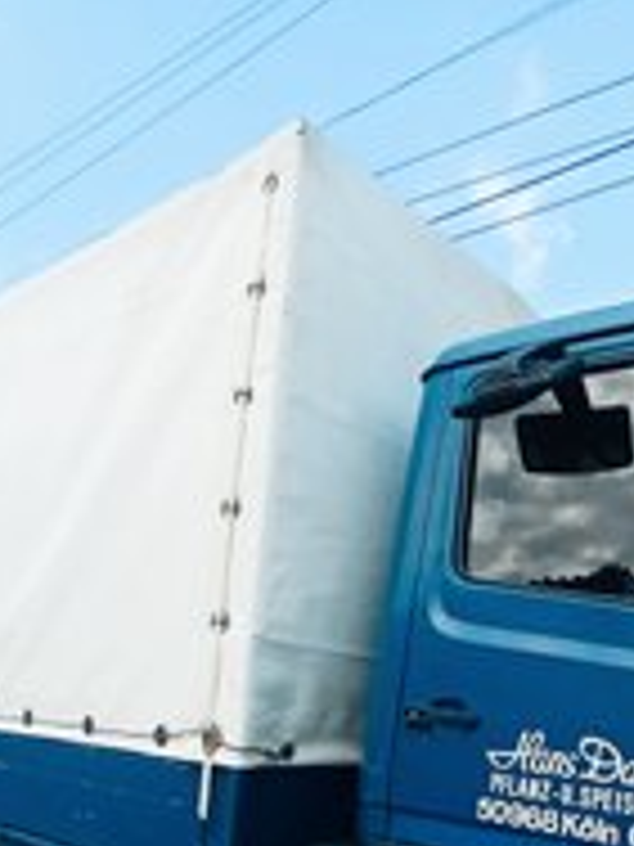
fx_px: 830
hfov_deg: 41.7
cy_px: 666
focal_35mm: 34
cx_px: 369
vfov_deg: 50.9
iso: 50
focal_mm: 1.65
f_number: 2.2
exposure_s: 1/817
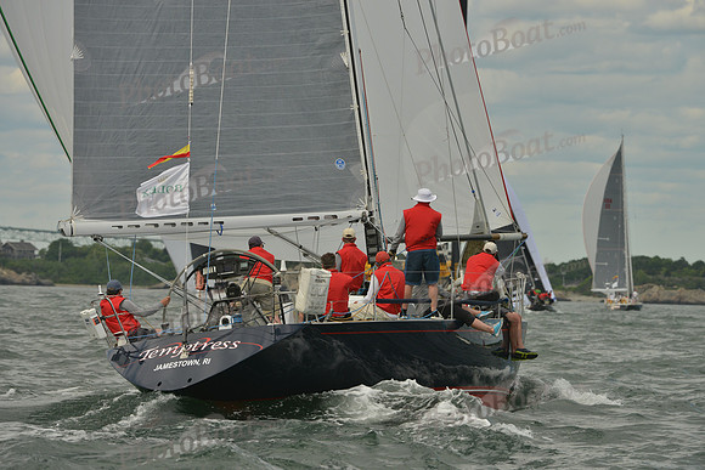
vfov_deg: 4.2
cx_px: 352
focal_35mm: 330
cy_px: 235
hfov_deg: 6.2
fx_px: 6464
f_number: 10
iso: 400
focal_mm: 330
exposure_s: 1/800
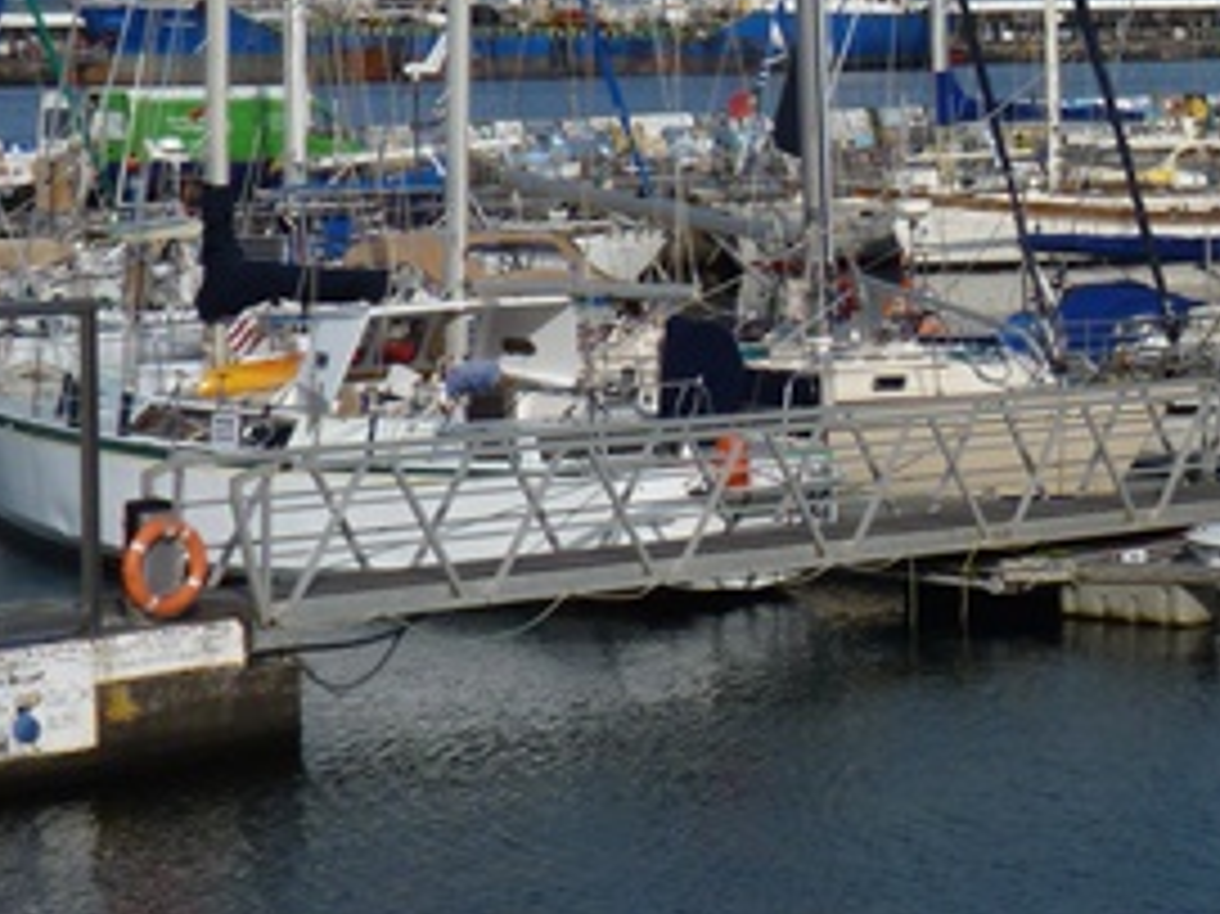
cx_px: 1639
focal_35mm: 130
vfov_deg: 11.3
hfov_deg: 14.5
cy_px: 36
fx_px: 4580
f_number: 5.6
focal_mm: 7.8
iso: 80
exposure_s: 1/500
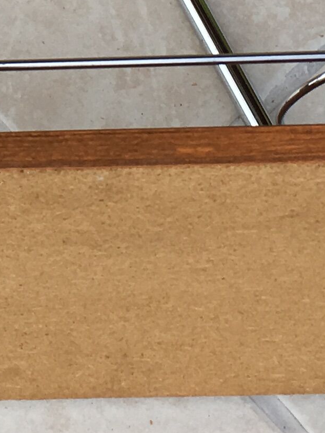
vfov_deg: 13.5
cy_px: -78
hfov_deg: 10.3
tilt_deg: -60.2
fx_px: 1776
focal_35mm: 142
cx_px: -69
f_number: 2.2
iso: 25
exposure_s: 1/469
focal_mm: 4.15
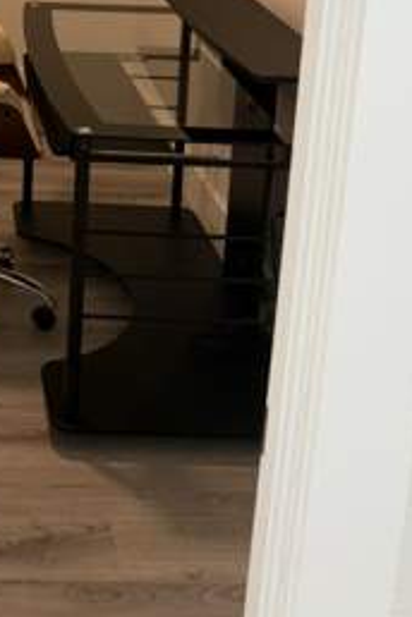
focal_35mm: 62
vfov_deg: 29.5
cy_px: -48
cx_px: -74
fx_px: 1064
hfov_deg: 20.6
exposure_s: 1/60
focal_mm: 6.76
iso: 160
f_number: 1.78
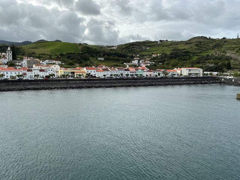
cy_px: 90
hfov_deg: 61.7
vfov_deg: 48.2
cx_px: 120
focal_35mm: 29
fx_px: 201
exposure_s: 1/1144
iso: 25
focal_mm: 3
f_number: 1.8
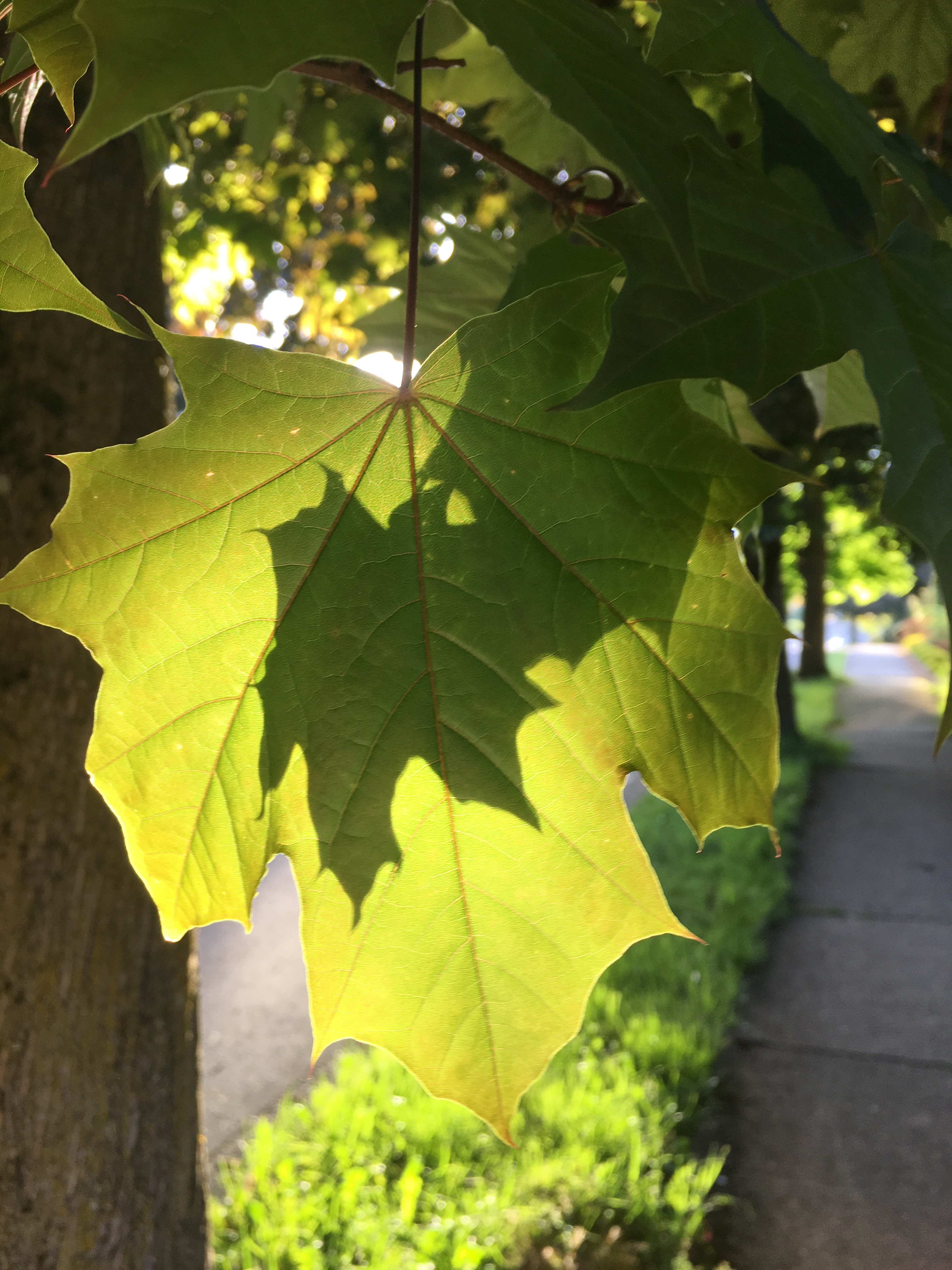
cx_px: 476
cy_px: 635
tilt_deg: -0.3
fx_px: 1063
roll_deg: +0.6
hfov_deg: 48.2
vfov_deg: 61.7
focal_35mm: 29
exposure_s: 1/60
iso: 25
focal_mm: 4.15
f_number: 2.2
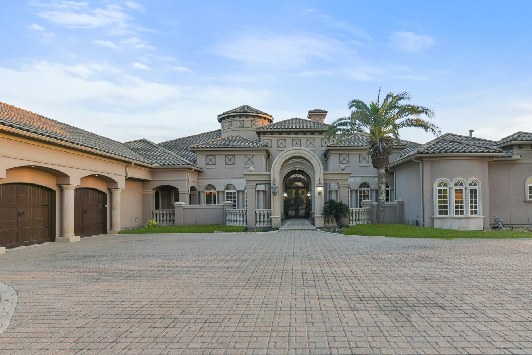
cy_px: 197
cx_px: 297
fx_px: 325
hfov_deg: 78.3
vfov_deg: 57.1
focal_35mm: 22
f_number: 6.3
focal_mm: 15
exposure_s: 1/60
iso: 200
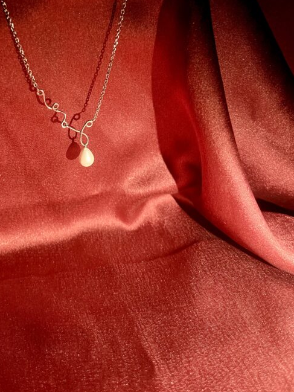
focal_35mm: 41
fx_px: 464
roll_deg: +3.7
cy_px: 109
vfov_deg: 44.6
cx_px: 63
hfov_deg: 34.2
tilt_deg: -23.8
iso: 640
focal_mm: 5.1
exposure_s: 1/35
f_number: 1.6
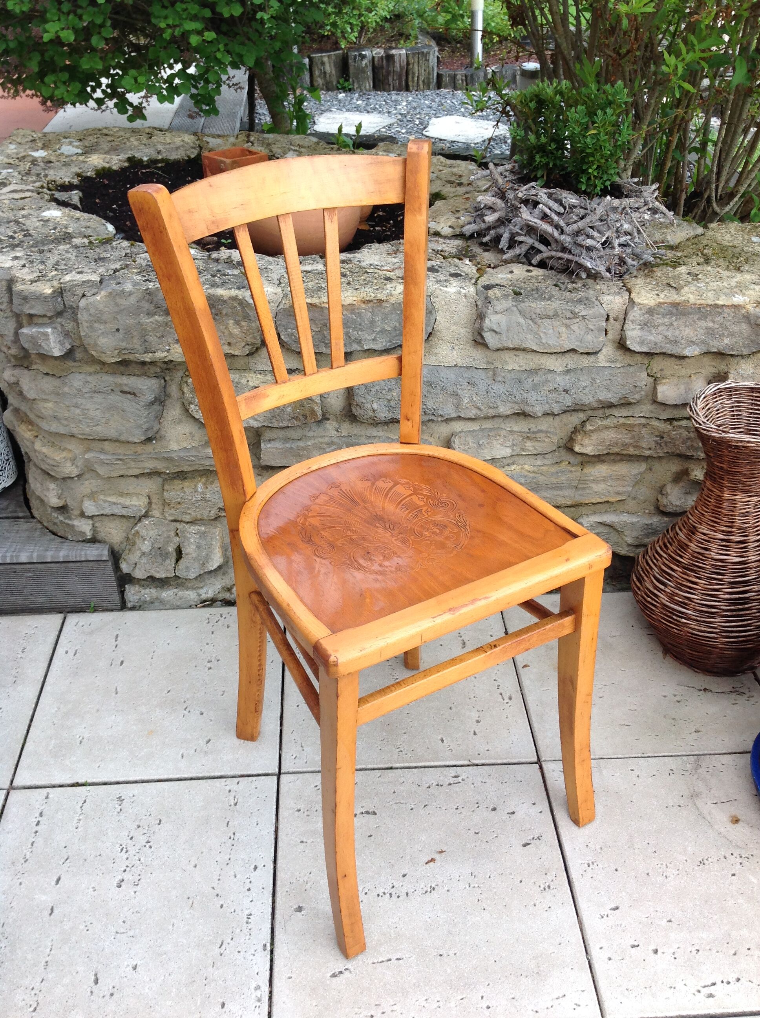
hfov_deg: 40.6
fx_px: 1027
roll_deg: +2.0
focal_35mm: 35
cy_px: 509
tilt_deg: -34.3
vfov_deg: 52.7
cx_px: 380
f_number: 2.4
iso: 50
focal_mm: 4.28
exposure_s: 1/175
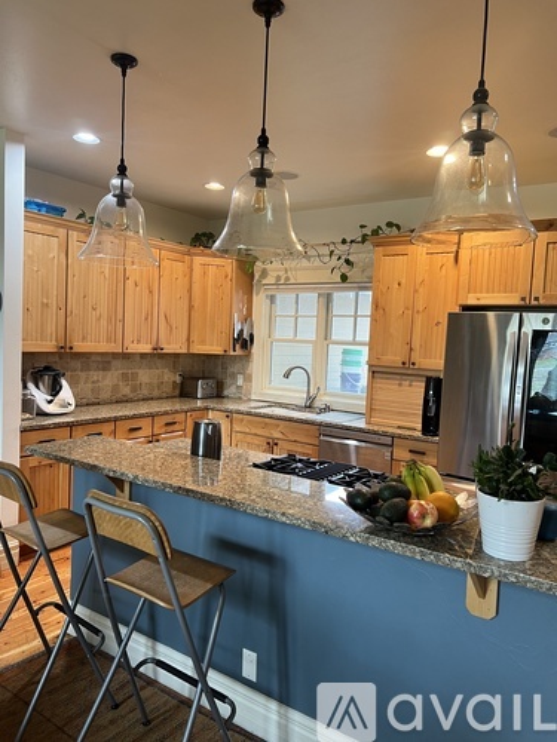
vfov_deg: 67.3
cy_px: 371
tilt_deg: -3.7
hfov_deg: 53.1
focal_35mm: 26
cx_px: 278
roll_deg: -1.9
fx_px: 558
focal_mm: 5.7
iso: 100
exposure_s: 1/60
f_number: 1.5
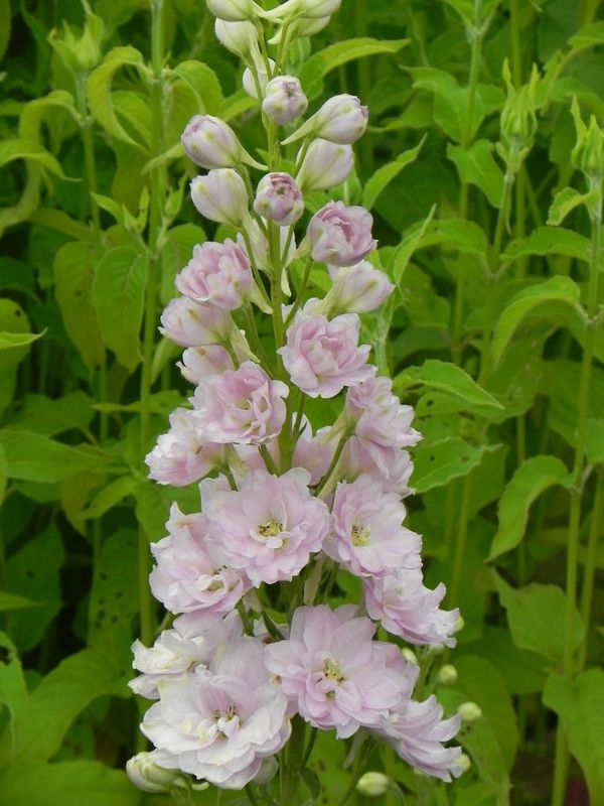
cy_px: 403
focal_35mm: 291
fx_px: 6770
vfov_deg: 6.8
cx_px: 302
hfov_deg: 5.1
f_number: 5.6
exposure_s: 1/200
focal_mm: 51.8
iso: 160
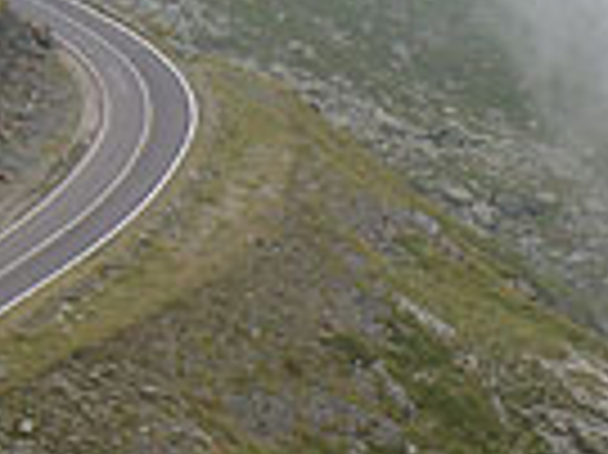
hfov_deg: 15.3
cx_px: 613
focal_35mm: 127
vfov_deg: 11.6
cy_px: 436
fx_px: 2229
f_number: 3.5
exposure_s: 1/65.3
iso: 64
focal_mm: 6.4
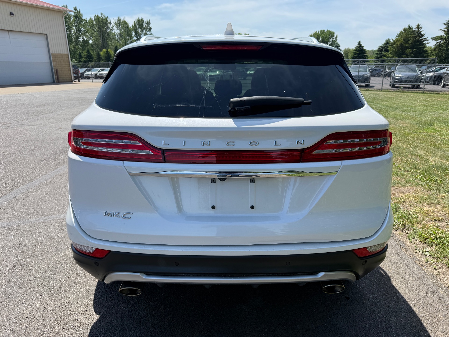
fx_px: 311
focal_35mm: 24
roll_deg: +1.1
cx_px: 224
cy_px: 168
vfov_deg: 56.8
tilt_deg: -16.6
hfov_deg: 71.6
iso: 100
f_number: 1.78
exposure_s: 1/3425
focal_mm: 6.76
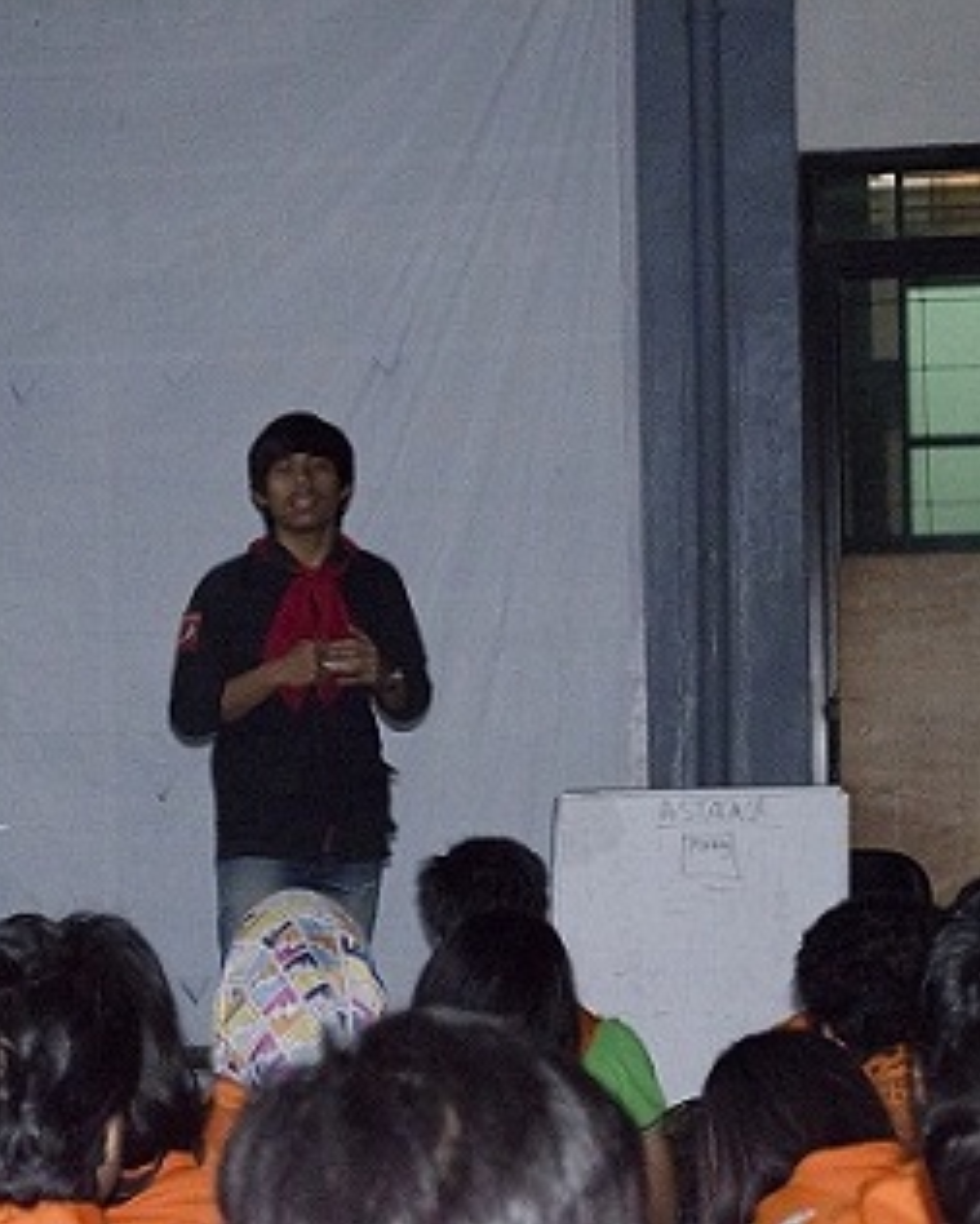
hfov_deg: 13.1
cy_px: 608
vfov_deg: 16.3
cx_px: 331
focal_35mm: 118
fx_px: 4266
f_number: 5.6
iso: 3200
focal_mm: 55
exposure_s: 1/60
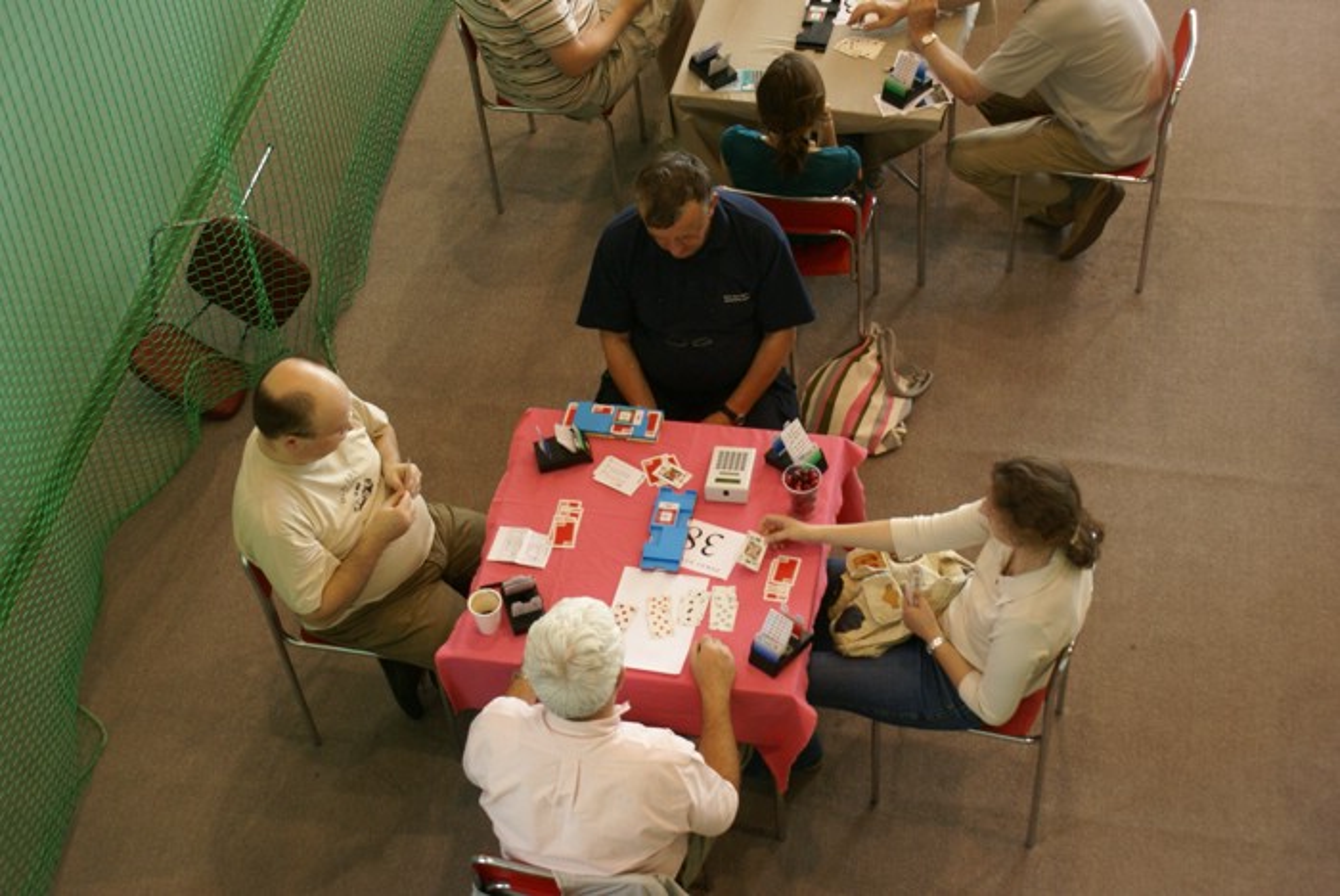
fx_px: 1956
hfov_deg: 37.8
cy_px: 448
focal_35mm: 52
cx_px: 670
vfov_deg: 25.8
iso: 400
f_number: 5.6
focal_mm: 35
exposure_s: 1/40
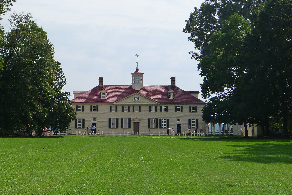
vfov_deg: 12.9
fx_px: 860
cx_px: 146
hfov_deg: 19.3
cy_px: 98
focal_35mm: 106
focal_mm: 19.2
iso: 125
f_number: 4.5
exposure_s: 1/800
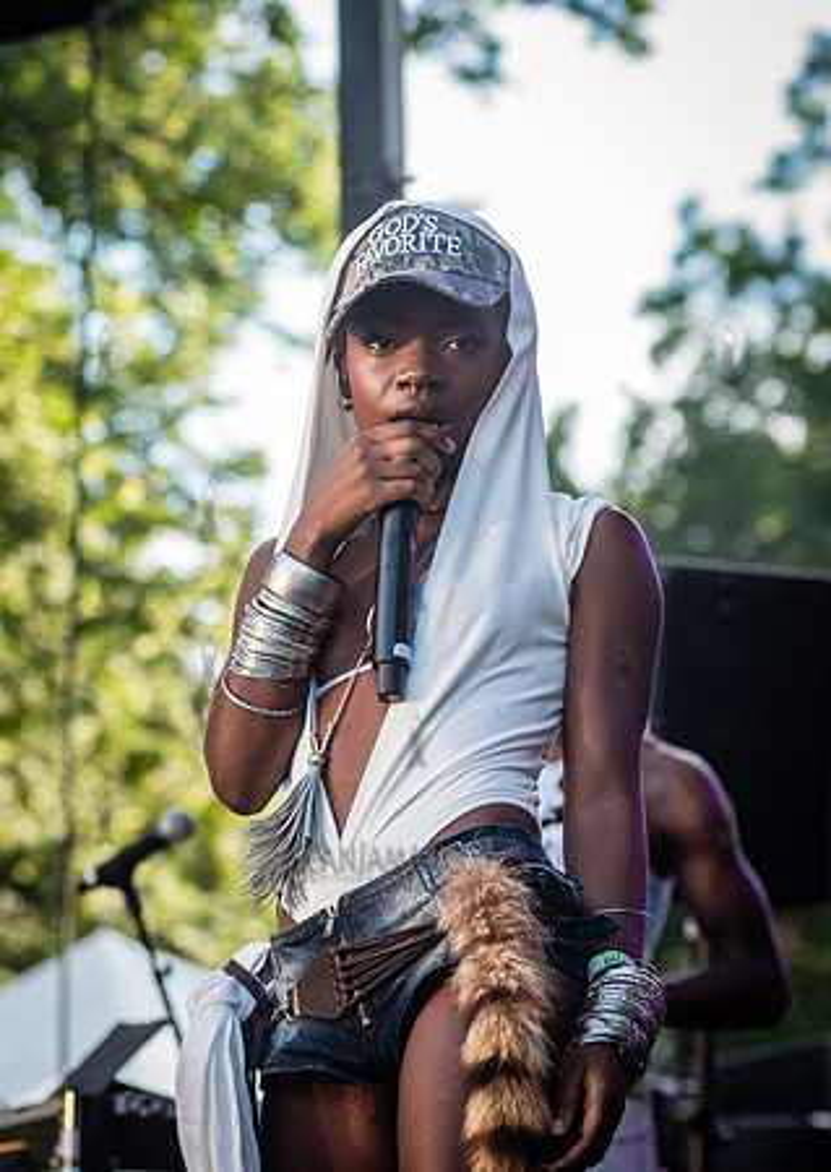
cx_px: 444
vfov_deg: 13.1
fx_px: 5097
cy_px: 507
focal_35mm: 153
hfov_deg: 9.3
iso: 1000
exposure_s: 1/1000
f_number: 4
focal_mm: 92
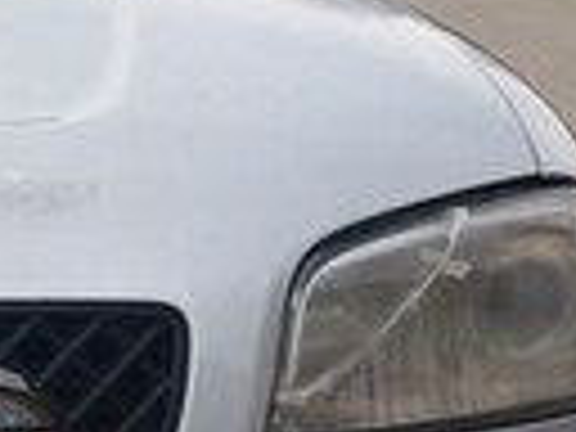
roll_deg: +1.9
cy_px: 506
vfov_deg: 9.8
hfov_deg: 12.3
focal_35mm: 149
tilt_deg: -15.7
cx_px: -410
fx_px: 2479
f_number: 2.2
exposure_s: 1/651
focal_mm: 4.15
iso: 32
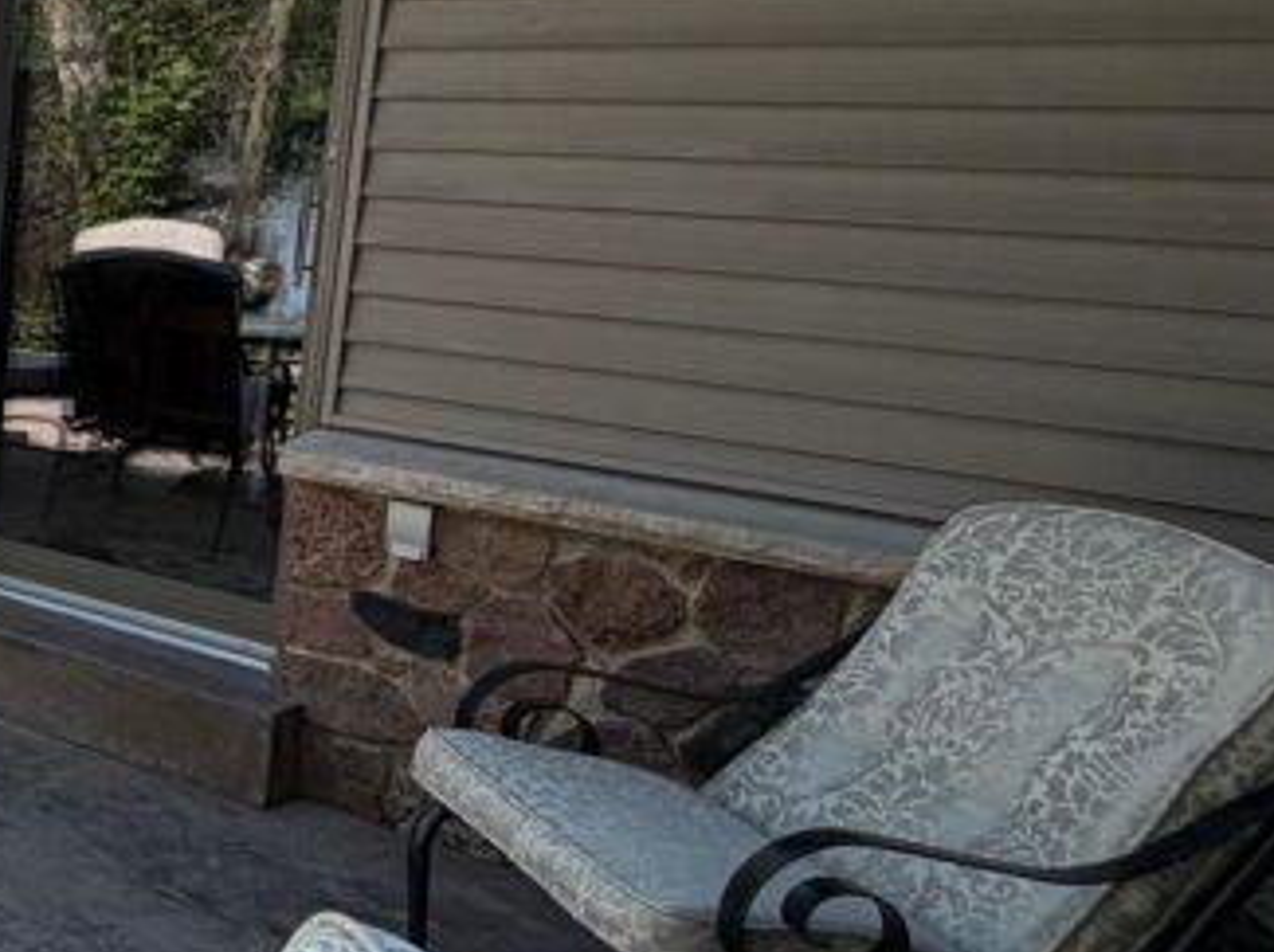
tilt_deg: -9.9
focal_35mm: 46
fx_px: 1691
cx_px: -602
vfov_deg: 31.4
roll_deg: -0.6
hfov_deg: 28.4
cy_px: 388
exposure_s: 1/502
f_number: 2.2
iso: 64
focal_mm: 2.22
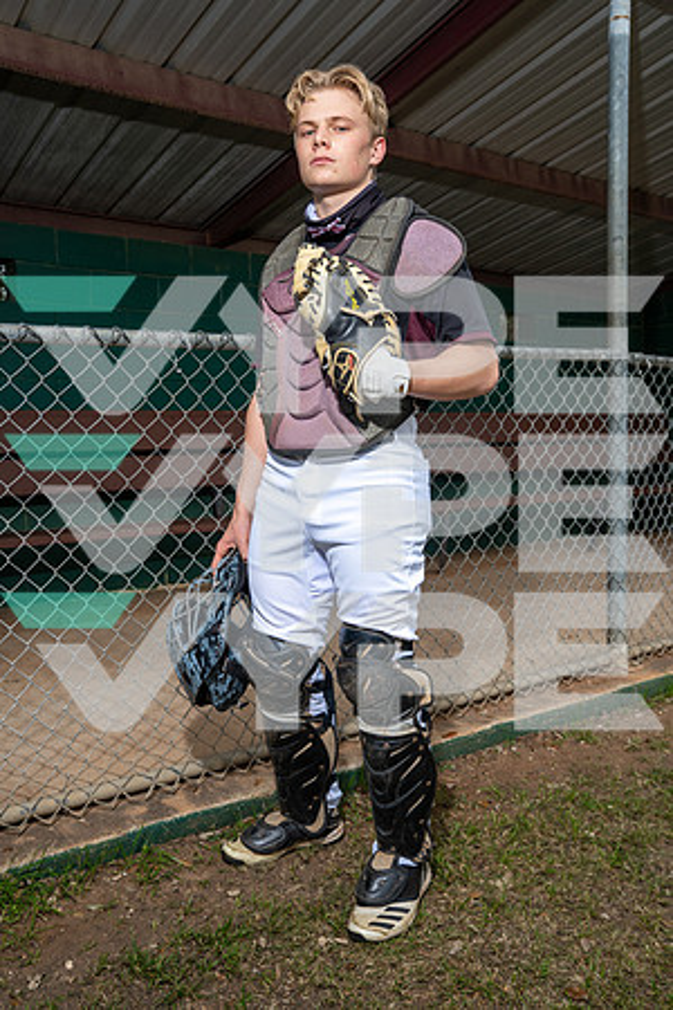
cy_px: 505
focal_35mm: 31
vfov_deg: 60.3
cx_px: 336
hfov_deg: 42.3
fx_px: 869
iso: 100
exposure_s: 1/125
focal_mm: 31
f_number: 6.3
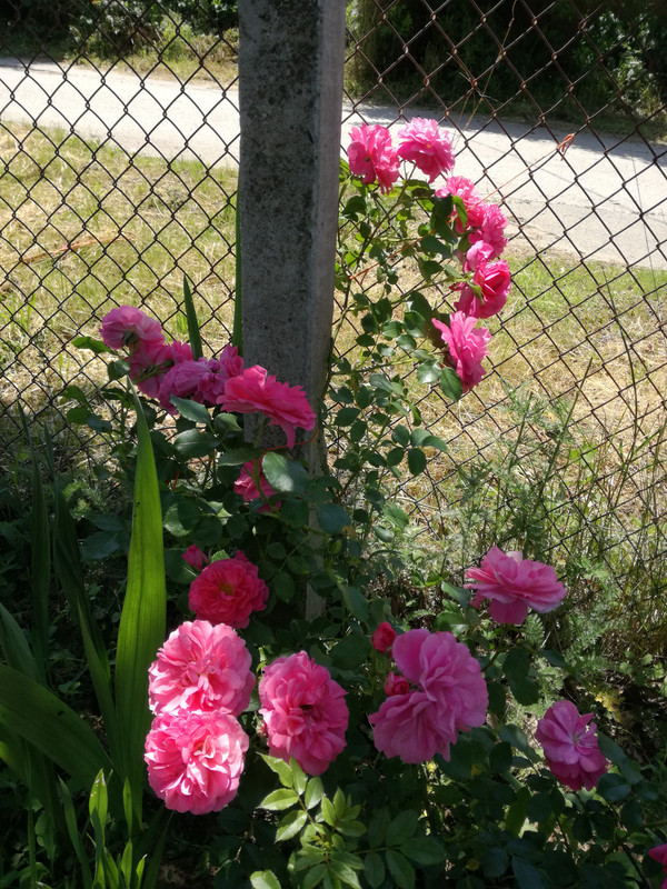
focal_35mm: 27
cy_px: 444
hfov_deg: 51.4
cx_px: 334
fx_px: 694
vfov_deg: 65.3
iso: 50
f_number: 2
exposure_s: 1/746
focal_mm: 3.79
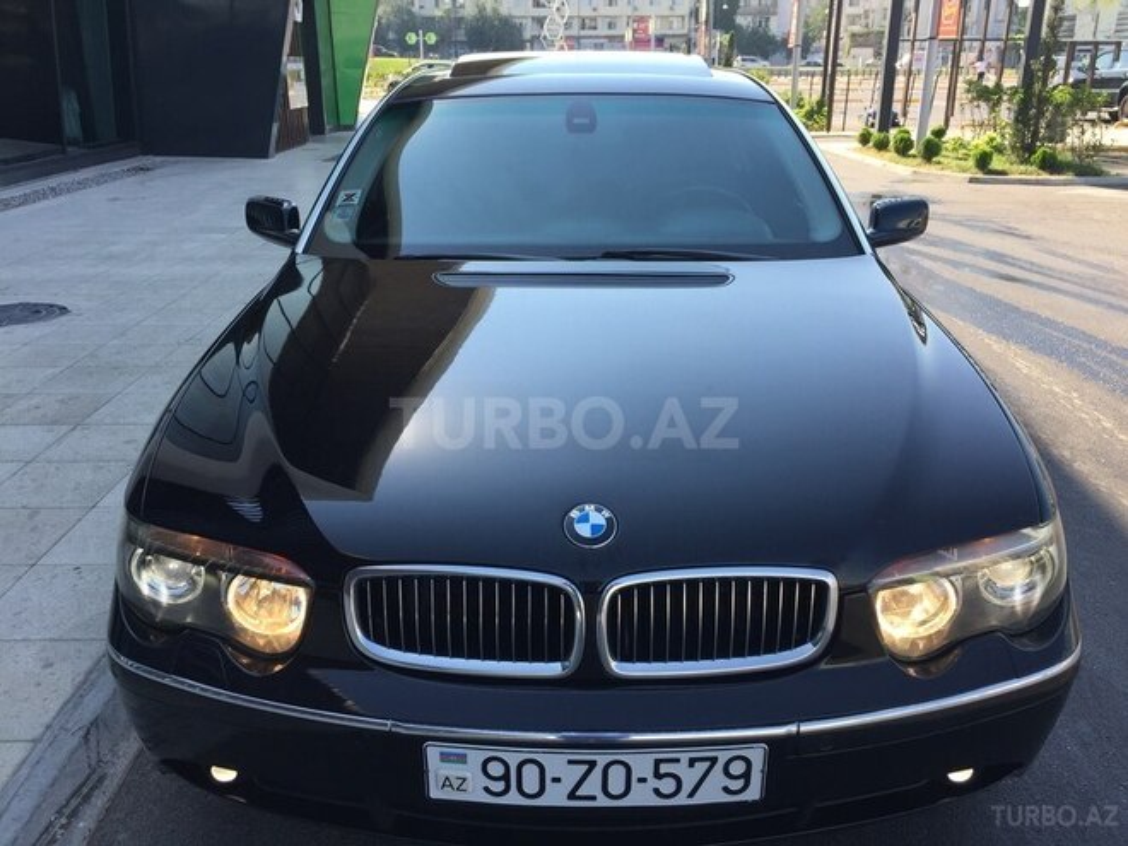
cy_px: 423
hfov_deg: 61.7
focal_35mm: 29
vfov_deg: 48.2
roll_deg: -0.7
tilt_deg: -18.4
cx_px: 564
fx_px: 945
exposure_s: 1/488
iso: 32
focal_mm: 4.15
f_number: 2.2
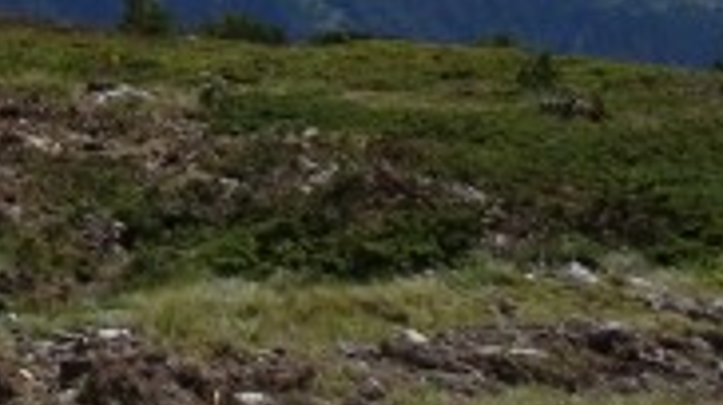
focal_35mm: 115
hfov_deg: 15.7
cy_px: -659
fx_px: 2203
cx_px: -604
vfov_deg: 9.1
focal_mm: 4.1
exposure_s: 1/1600
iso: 80
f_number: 3.5
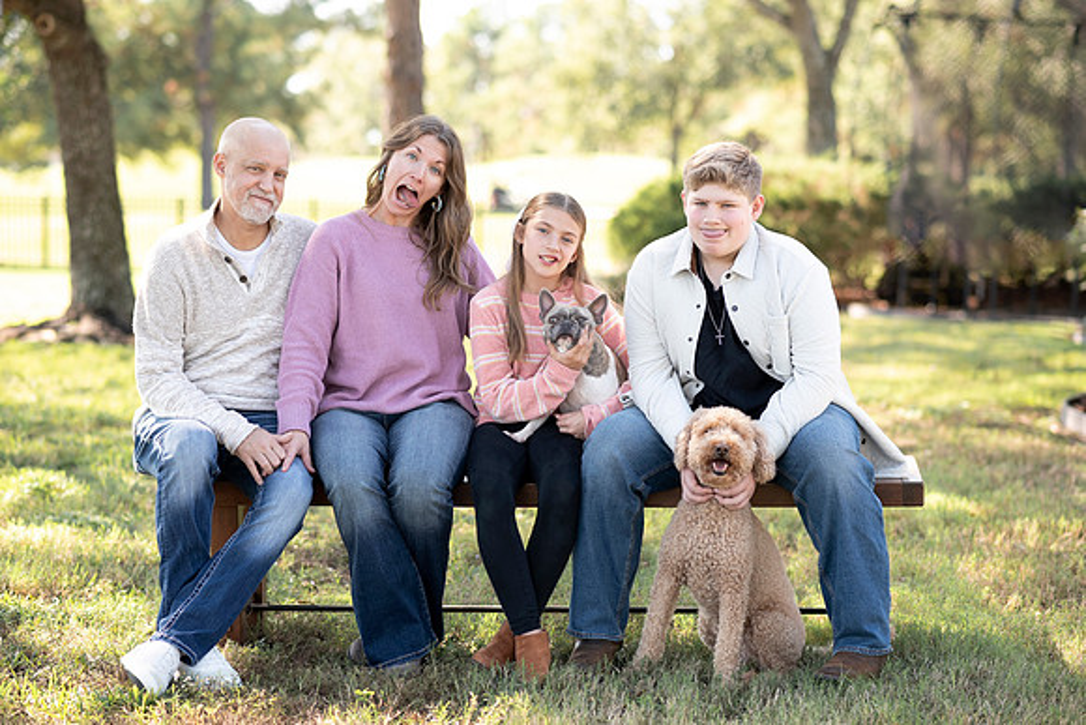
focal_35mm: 87
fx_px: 2638
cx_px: 543
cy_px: 362
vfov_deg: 15.6
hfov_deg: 23.3
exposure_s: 1/800
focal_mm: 85
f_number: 2.5
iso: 320
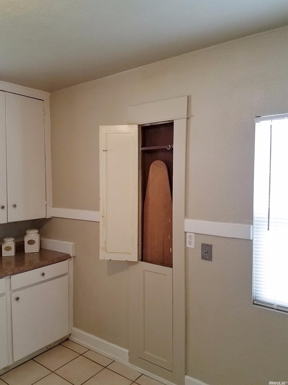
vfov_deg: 67.3
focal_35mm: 26
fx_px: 288
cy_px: 192
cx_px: 144
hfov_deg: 53.1
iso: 100
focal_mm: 4.2
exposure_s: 1/60
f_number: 1.7
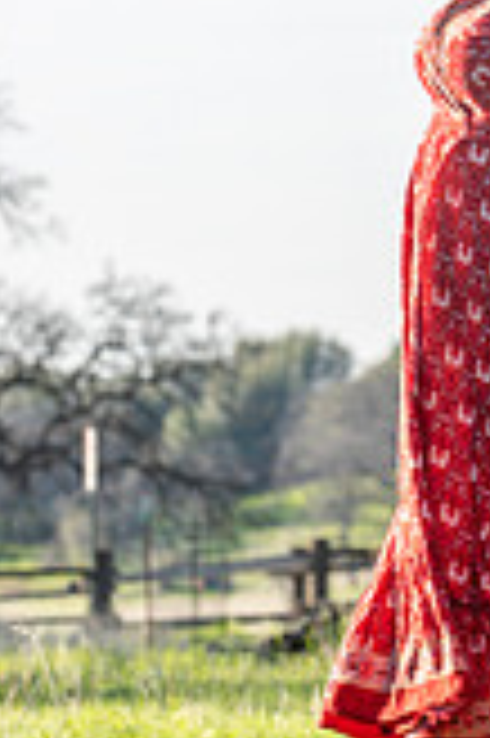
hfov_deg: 4.3
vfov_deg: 6.5
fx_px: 6526
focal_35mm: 319
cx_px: 656
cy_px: 99
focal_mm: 116
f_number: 4.5
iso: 50
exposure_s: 1/250
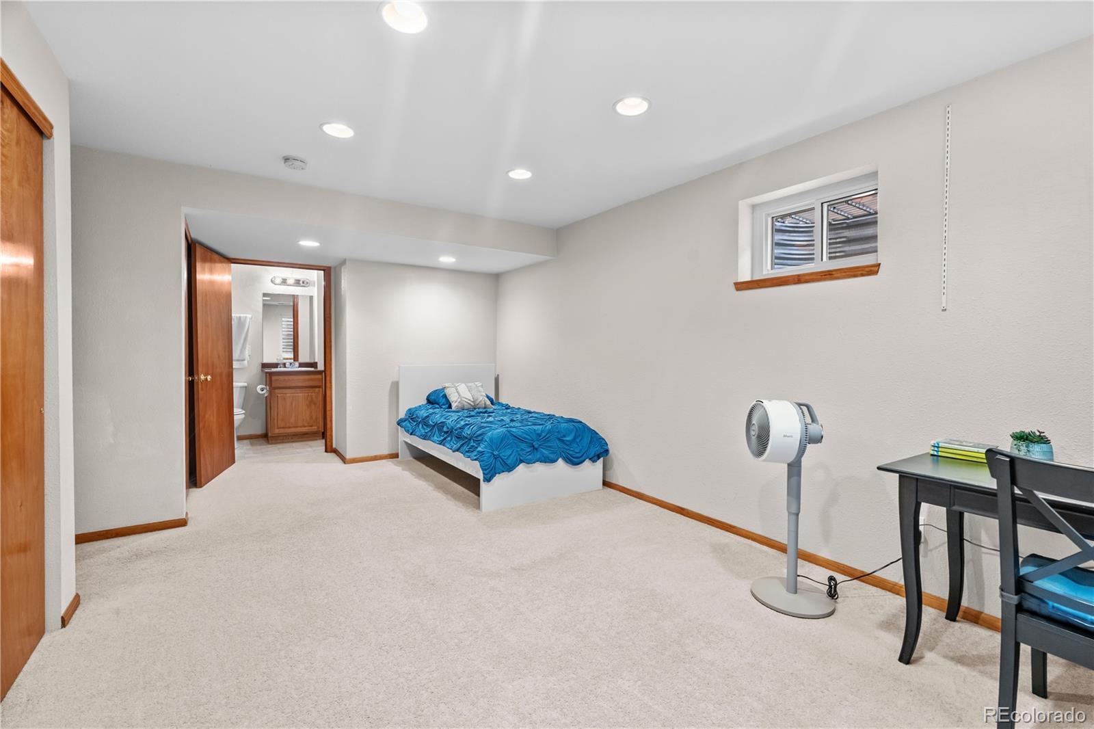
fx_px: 486
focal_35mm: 16
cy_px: 364
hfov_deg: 96.7
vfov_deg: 73.7
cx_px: 547
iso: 1600
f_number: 7.1
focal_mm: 16
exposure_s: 1/1.67
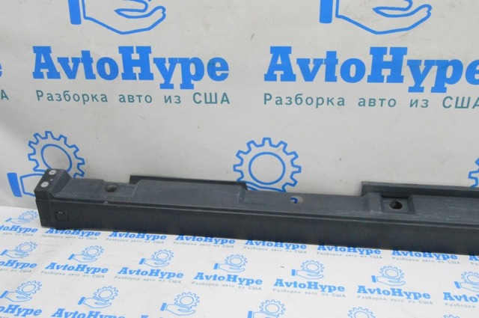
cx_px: 240
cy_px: 159
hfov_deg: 55.2
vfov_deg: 38.3
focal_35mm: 34
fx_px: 458
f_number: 20
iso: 6400
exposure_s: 1/20
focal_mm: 23
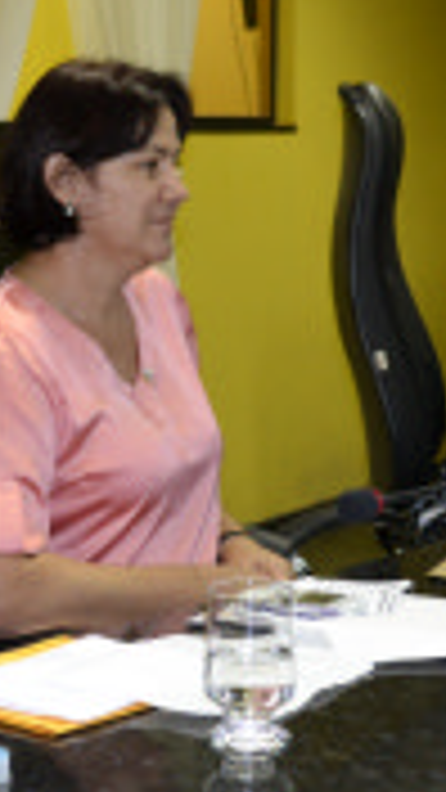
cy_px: 290
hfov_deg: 12.2
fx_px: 2060
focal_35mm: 98
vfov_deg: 21.7
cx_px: 23
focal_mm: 22
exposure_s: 1/60
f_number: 4
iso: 1250
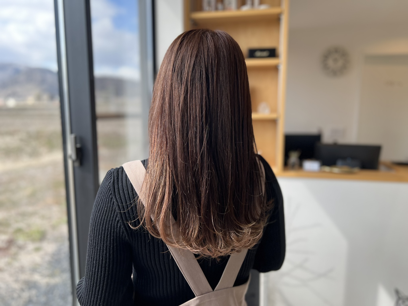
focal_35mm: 26
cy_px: 153
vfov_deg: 53.1
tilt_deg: -8.4
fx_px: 306
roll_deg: -0.3
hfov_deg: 67.3
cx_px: 204
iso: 50
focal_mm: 5.7
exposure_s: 1/558
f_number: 1.5
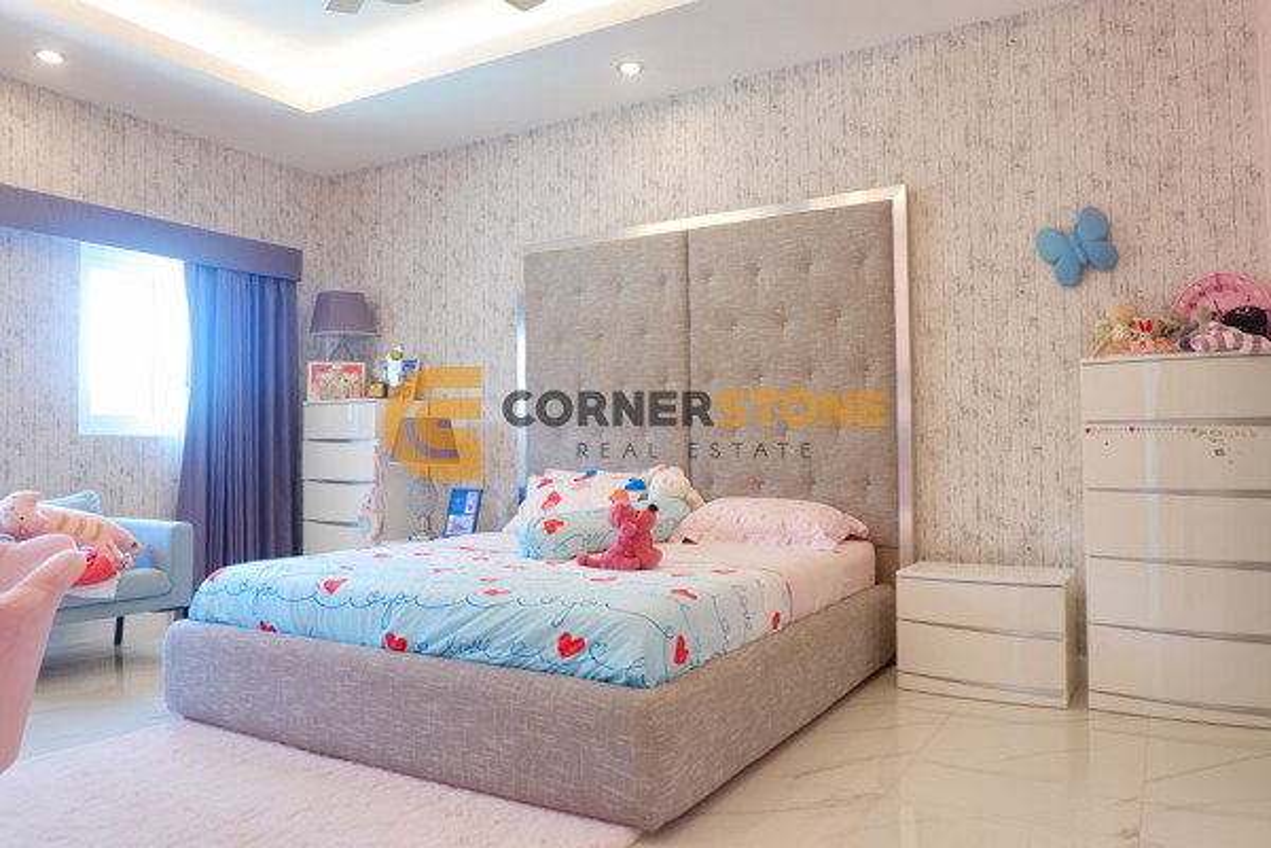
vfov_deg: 53.1
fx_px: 847
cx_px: 636
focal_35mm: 24
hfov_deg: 73.7
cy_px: 424
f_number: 3.5
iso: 200
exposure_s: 1/30
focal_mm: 16
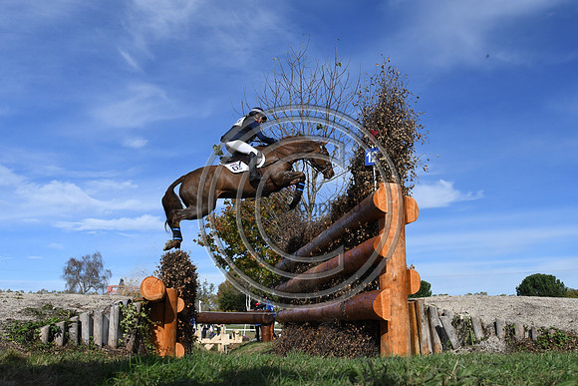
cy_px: 193
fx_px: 578
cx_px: 289
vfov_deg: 36.9
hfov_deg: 53.1
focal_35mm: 36
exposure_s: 1/3200
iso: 560
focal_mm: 24
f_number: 7.1
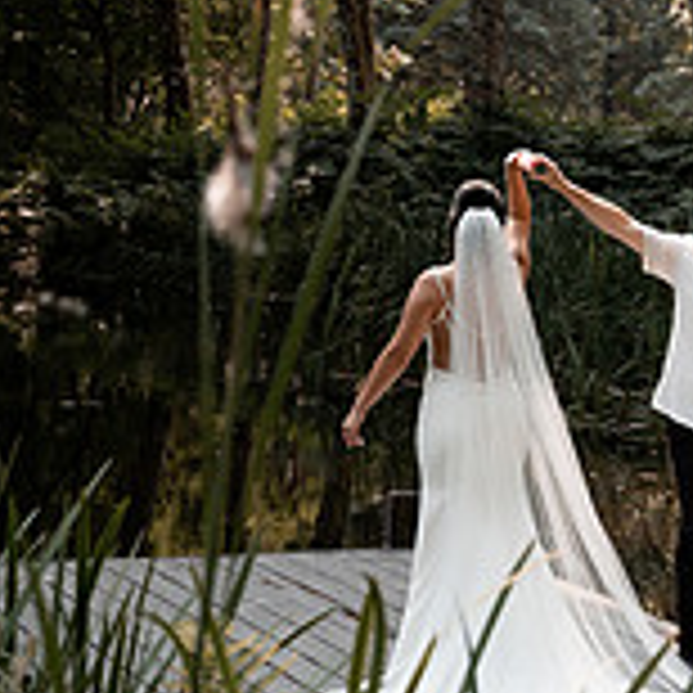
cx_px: 612
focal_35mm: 102
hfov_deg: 16.8
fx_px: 2310
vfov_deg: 16.9
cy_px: 122
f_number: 2.8
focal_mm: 41
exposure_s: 1/1000
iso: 160
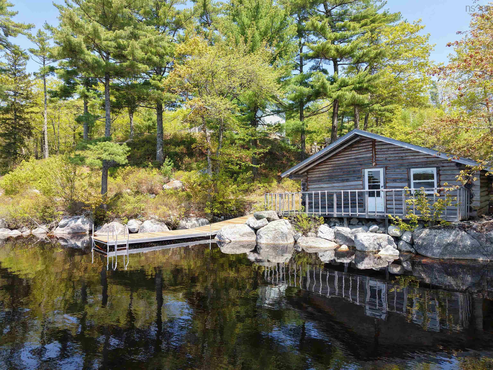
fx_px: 342
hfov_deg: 71.6
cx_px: 246
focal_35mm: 24
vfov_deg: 56.8
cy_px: 185
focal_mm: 8.67
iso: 100
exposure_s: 1/800
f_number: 1.8
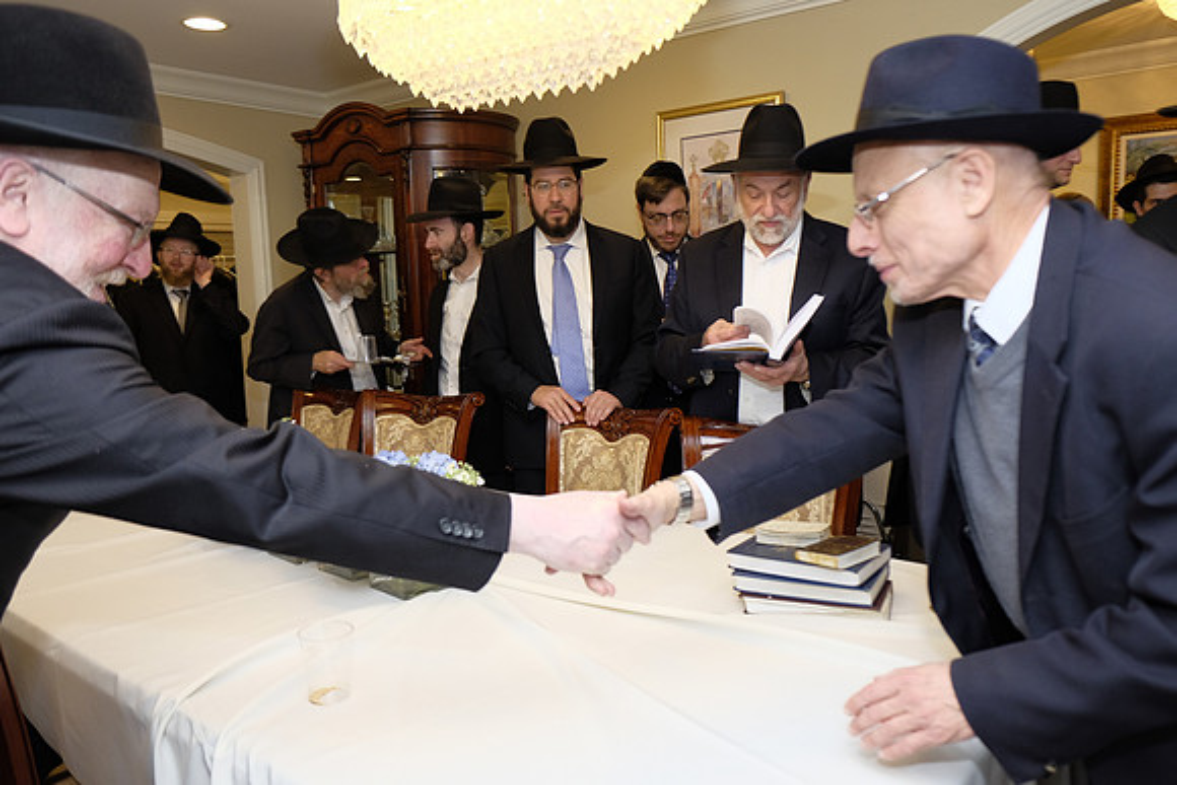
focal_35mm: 27
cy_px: 392
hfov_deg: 67.4
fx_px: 883
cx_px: 588
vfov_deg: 48.0
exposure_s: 1/180
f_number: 2.8
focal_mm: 18
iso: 800
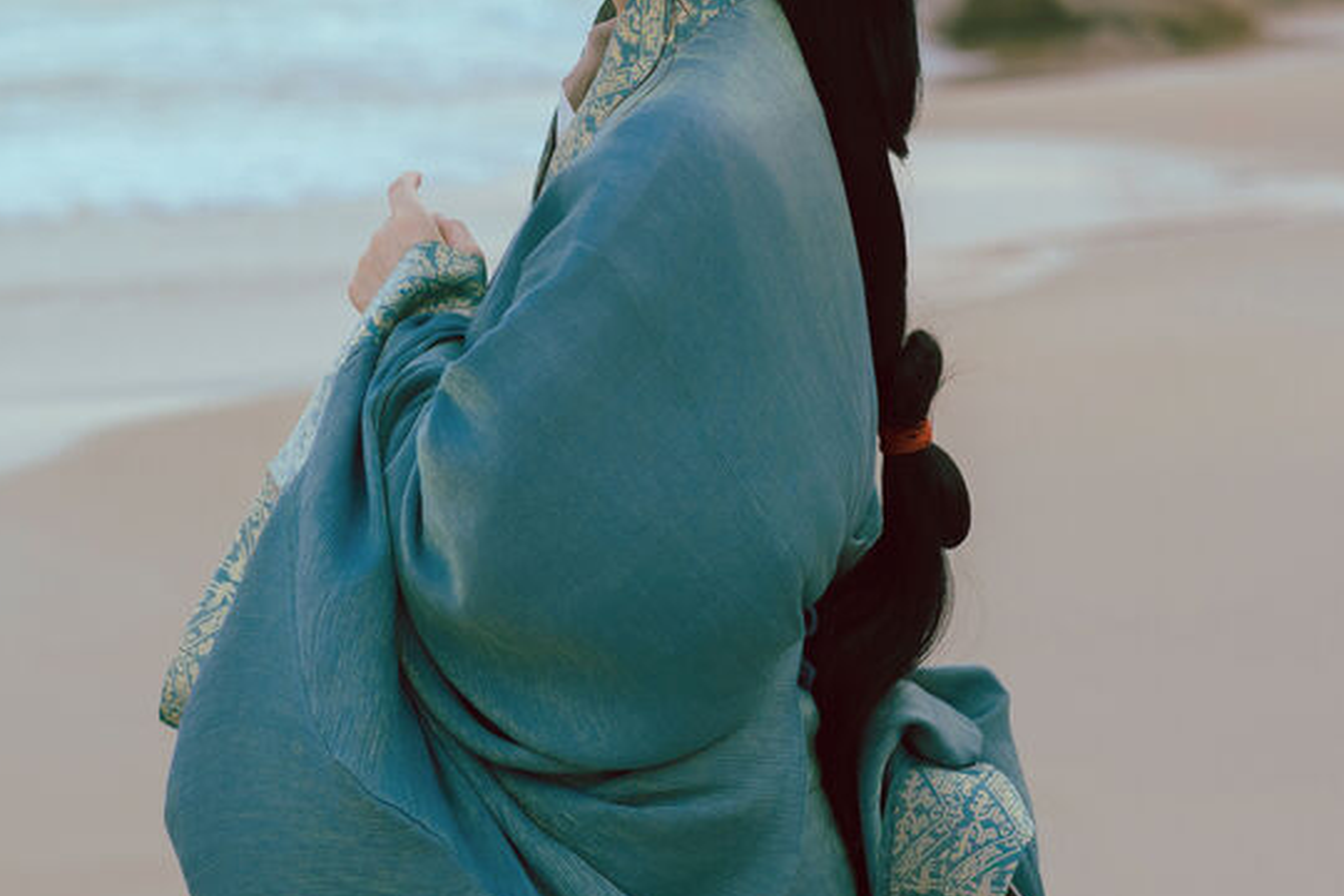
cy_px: 436
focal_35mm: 189
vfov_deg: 7.3
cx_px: 159
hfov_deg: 10.8
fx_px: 7055
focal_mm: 85
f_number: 5
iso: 250
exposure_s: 1/250
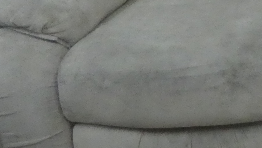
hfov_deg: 17.4
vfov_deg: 11.4
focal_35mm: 102
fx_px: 709
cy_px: -69
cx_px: 461
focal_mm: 4.3
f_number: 3.3
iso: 800
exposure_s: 1/60
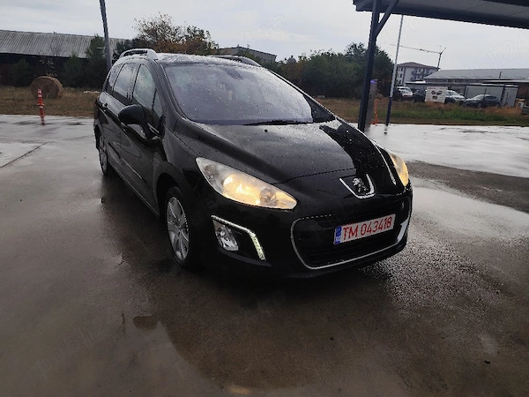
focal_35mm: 23
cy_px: 198
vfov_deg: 58.9
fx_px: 351
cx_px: 264
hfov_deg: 73.9
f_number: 1.65
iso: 50
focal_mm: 6.14
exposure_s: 1/179
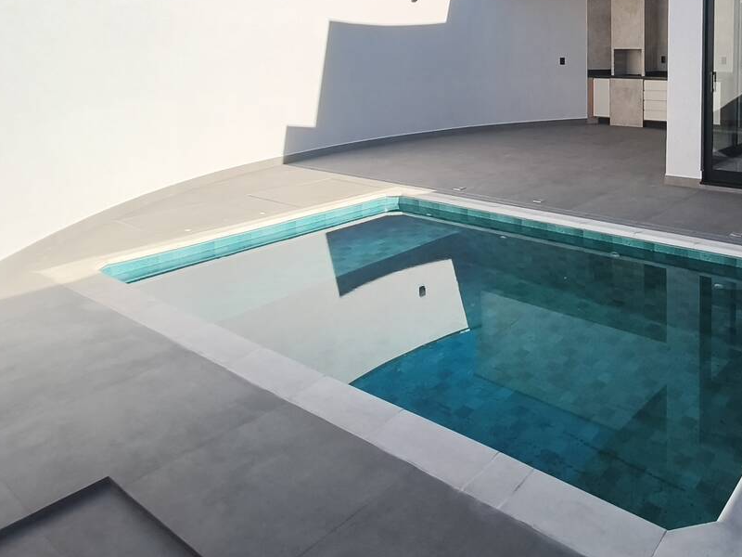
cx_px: 615
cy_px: 101
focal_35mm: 27
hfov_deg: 59.1
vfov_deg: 48.1
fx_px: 579
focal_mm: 1.67
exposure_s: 1/1733
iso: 50
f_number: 2.2
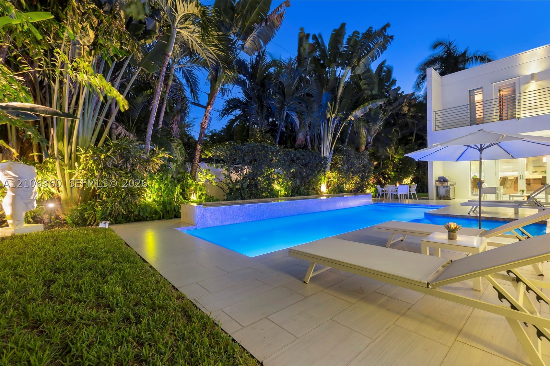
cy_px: 183
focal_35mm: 15
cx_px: 275
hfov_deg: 100.4
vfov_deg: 77.3
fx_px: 229
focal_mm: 10
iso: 200
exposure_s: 1
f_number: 8
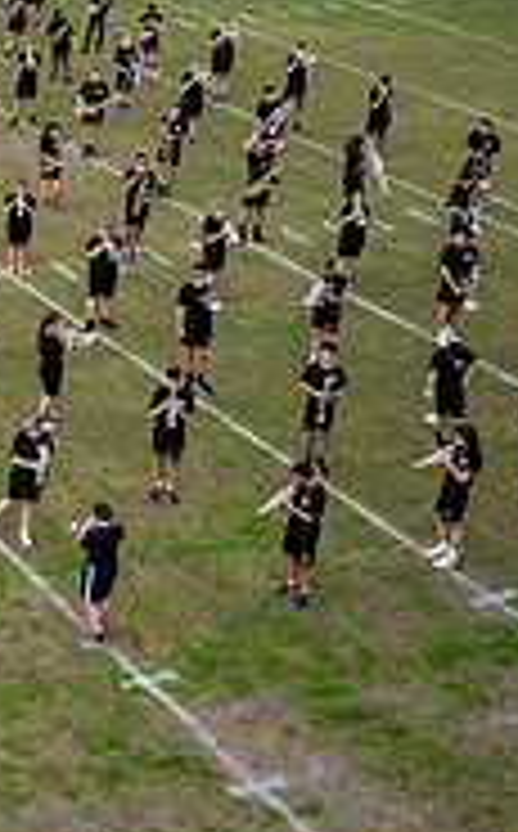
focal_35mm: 80
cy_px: 115
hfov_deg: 14.3
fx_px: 1814
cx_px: -423
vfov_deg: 25.2
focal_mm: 25
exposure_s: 1/1250
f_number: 2.8
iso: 100
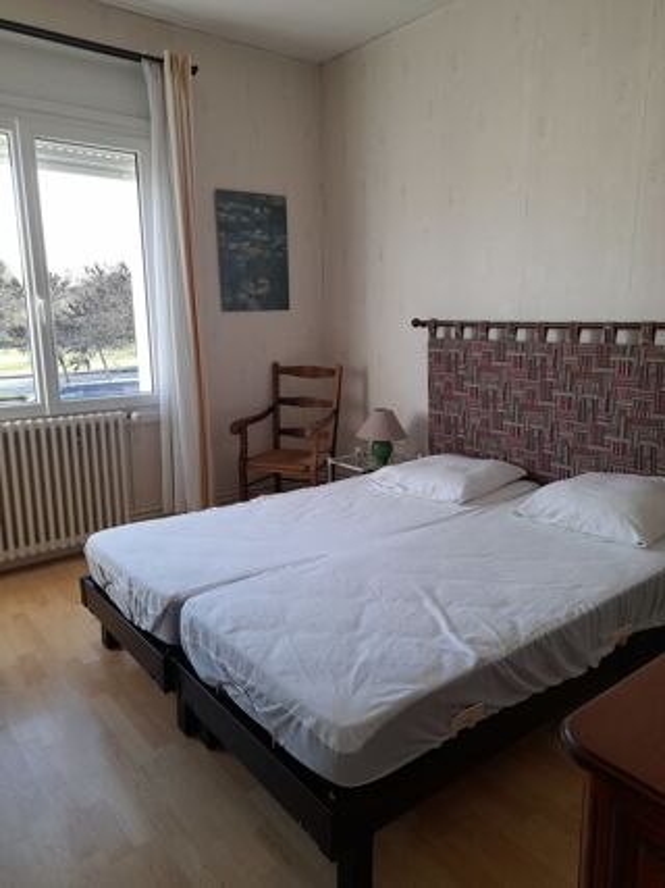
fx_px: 641
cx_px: 332
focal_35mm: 25
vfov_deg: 69.4
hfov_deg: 54.9
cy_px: 444
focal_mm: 4.6
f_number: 2
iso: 20
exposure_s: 1/50
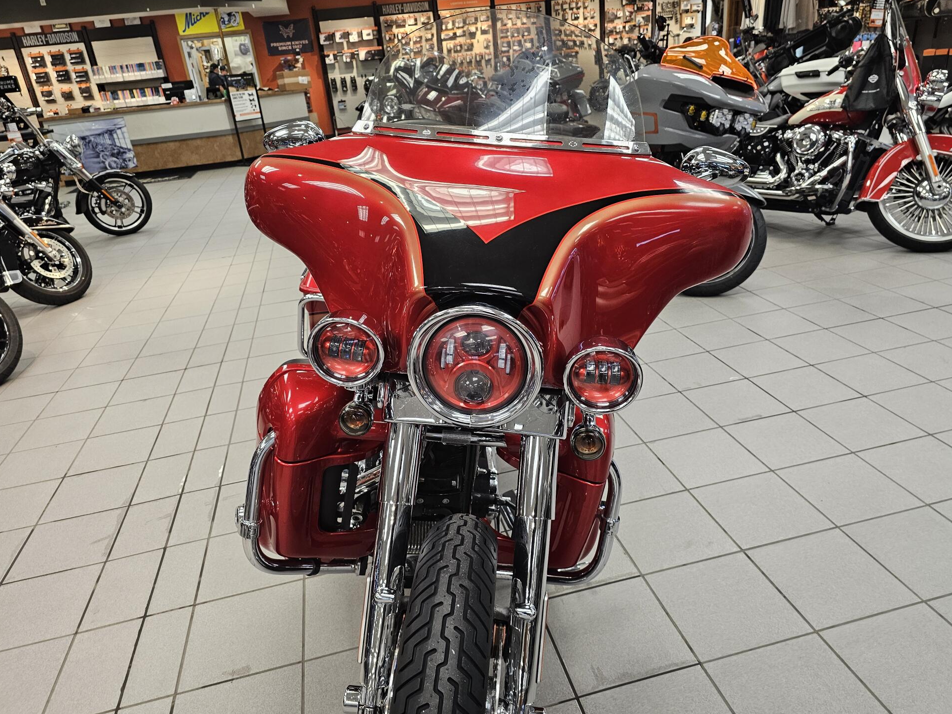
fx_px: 660
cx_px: 475
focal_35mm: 24
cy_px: 357
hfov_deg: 71.6
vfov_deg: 56.8
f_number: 1.7
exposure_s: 1/120
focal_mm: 6.3
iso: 200
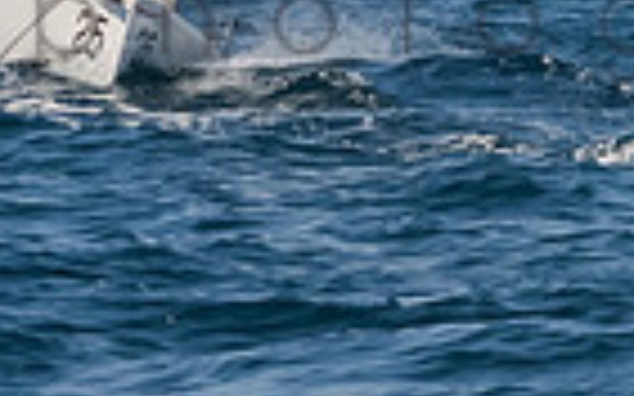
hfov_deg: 2.5
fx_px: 14577
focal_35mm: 844
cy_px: -200
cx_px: 1021
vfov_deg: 1.6
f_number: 14
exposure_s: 1/1250
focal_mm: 120
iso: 640
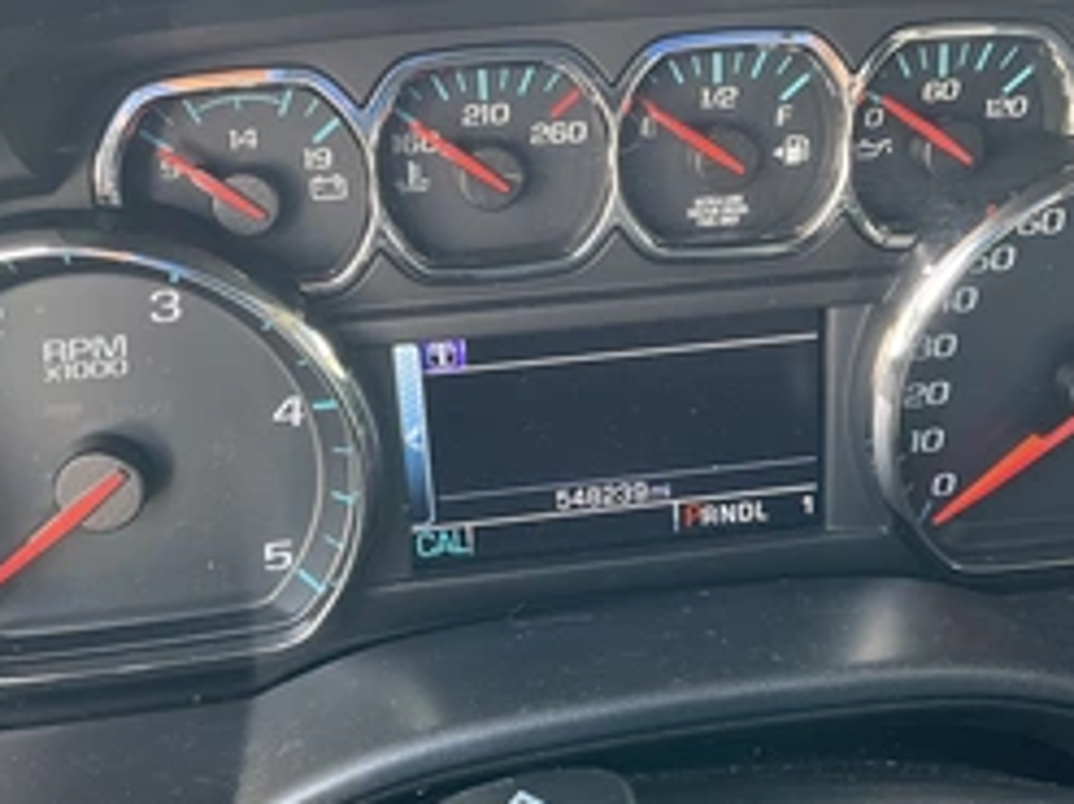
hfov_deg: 40.4
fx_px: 1458
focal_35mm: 47
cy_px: 461
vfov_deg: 30.8
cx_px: 570
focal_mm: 3
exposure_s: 1/60
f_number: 1.8
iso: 80
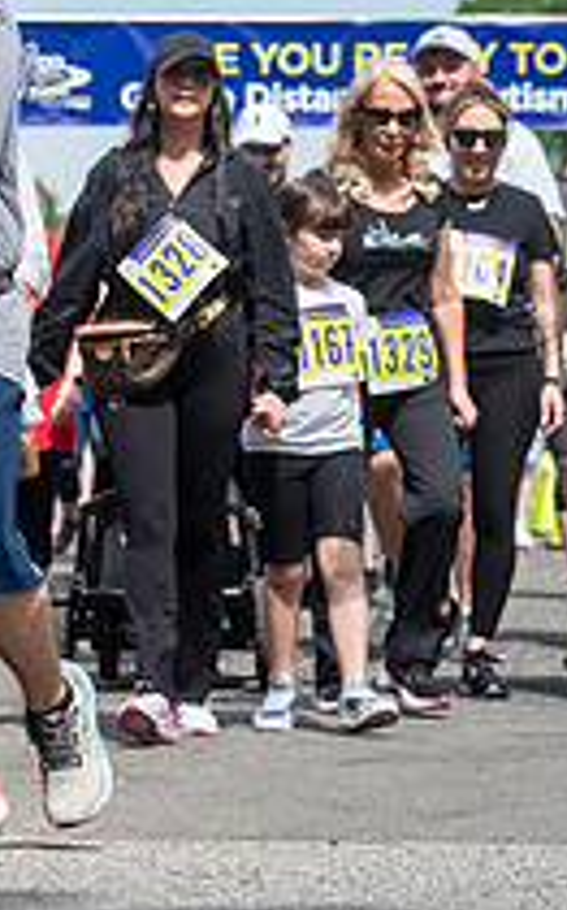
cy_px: 318
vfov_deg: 9.3
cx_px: -208
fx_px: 5571
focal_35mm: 225
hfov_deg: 5.8
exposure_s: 1/1250
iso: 250
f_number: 4.5
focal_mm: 80
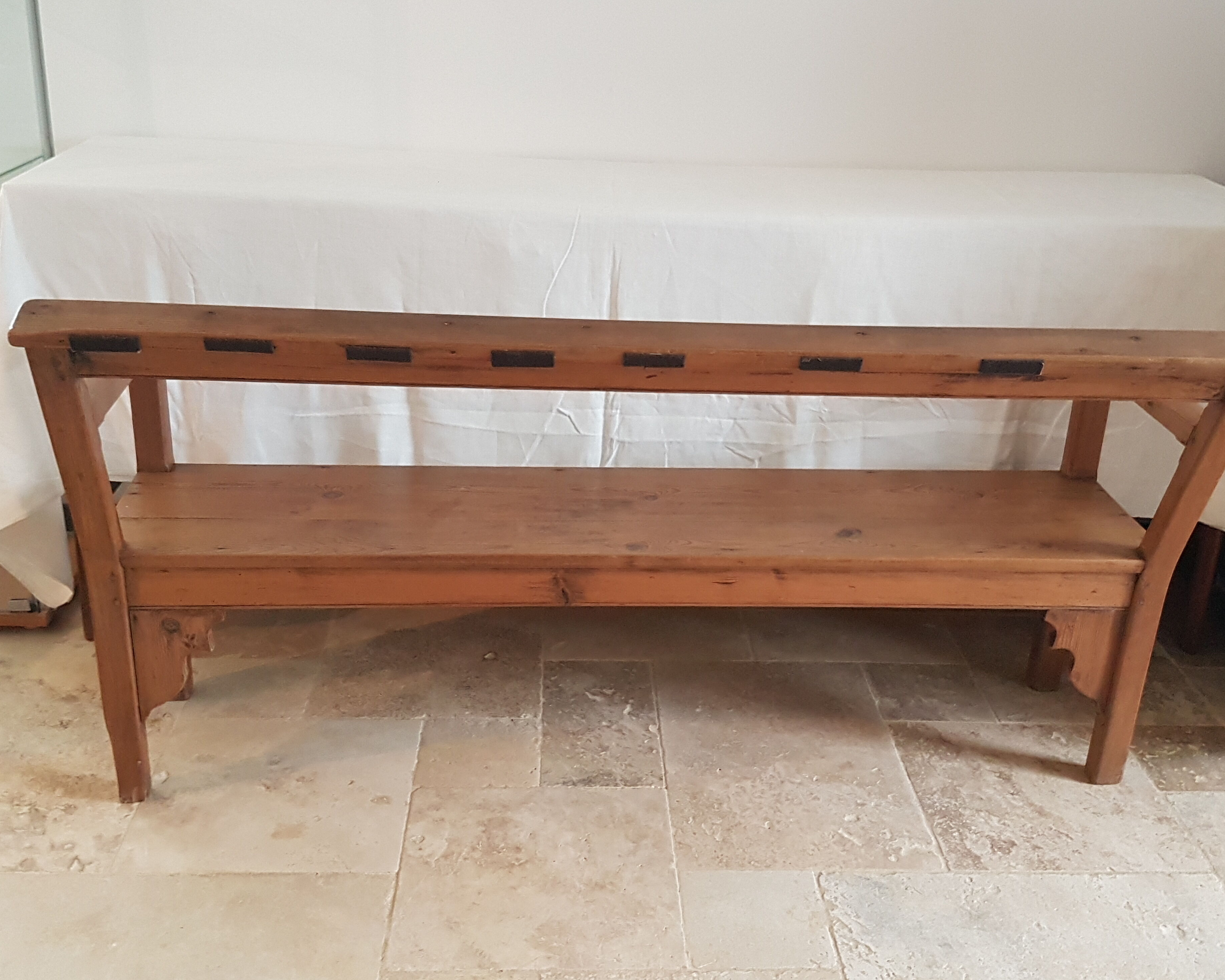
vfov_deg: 51.5
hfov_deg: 62.1
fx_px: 1015
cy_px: 474
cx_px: 675
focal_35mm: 28
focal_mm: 4.2
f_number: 1.7
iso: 250
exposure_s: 1/25
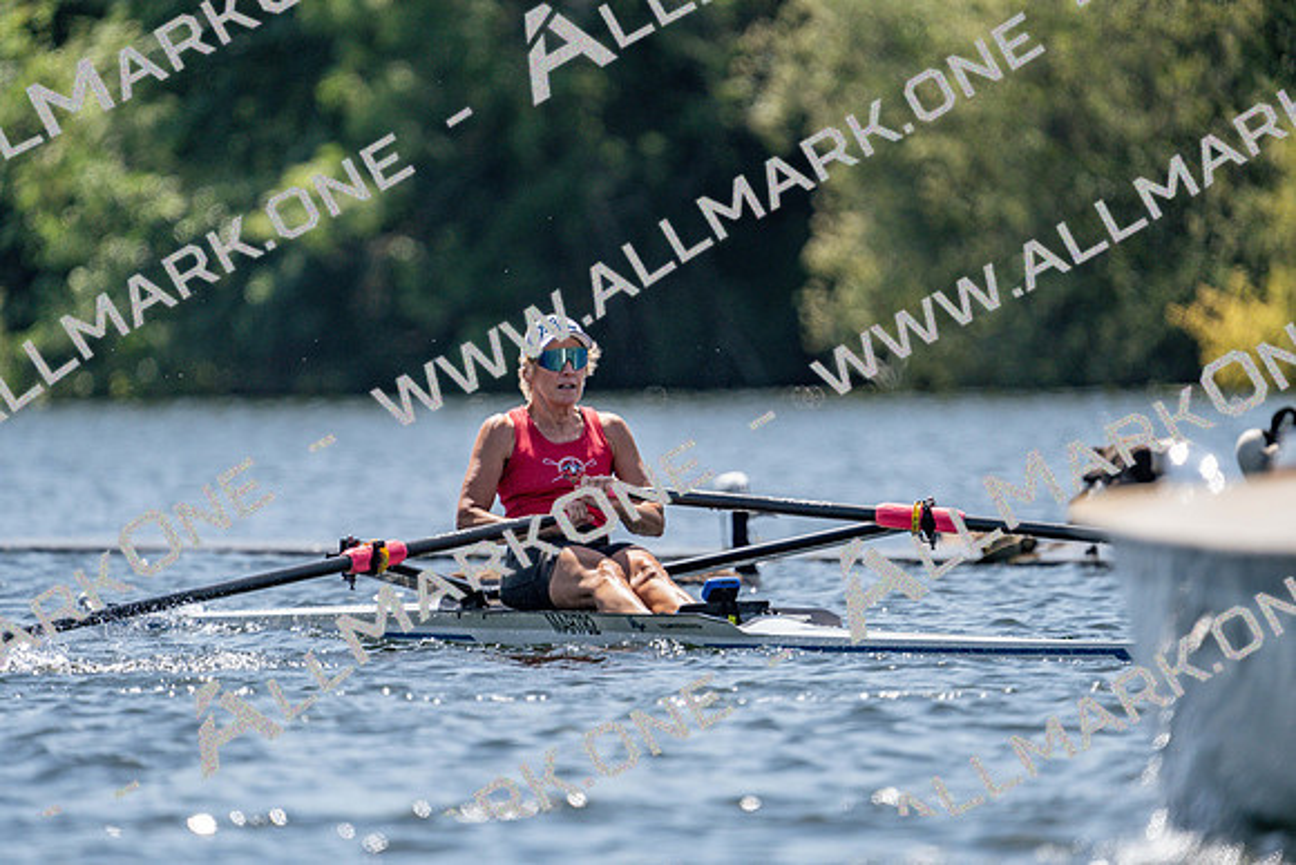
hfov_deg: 3.4
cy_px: 432
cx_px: 648
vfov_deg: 2.3
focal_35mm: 600
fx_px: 21604
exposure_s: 1/2000
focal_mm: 600
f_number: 6.3
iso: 320
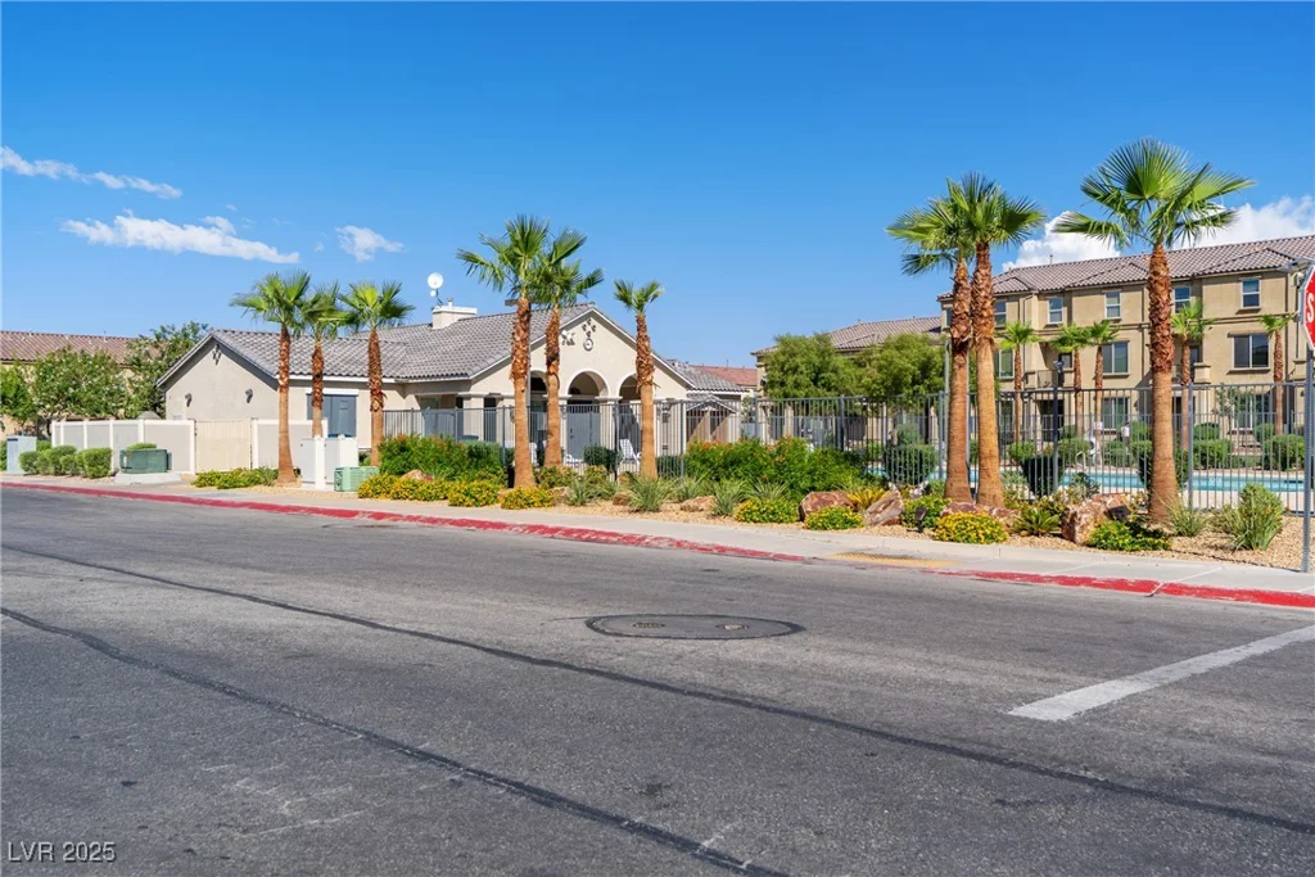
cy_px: 438
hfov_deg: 60.3
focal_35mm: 31
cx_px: 658
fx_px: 1132
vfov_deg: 42.3
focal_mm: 31
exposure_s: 1/1000
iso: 200
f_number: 6.3
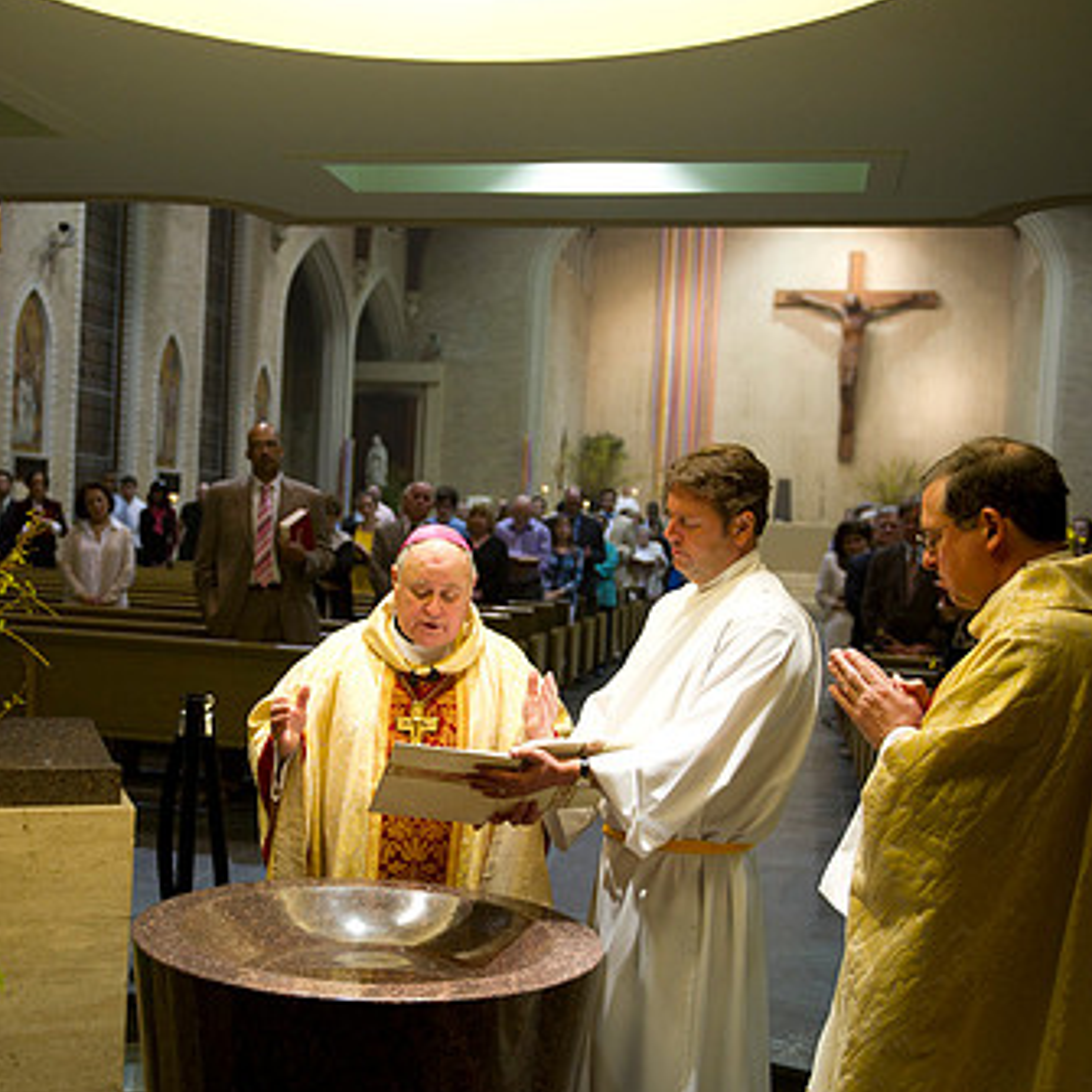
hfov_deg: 35.9
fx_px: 1677
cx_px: 421
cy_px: 590
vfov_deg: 36.0
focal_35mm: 47
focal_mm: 32
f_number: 2.8
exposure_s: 1/200
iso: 2000
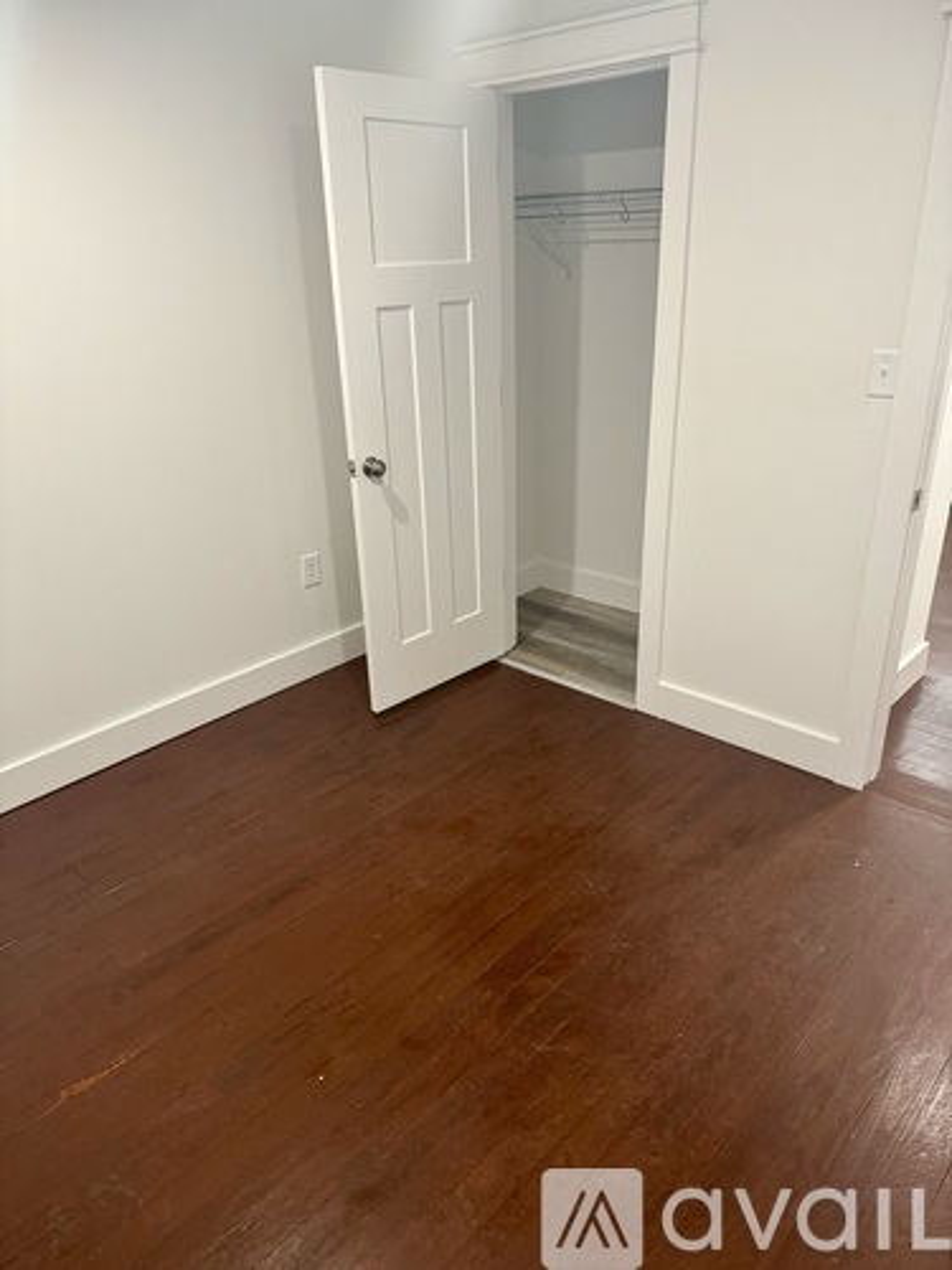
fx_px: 880
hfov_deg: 56.8
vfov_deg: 71.6
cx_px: 476
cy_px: 635
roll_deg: +2.3
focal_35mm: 24
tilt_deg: -24.7
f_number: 1.78
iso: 250
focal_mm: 6.86
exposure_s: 1/60
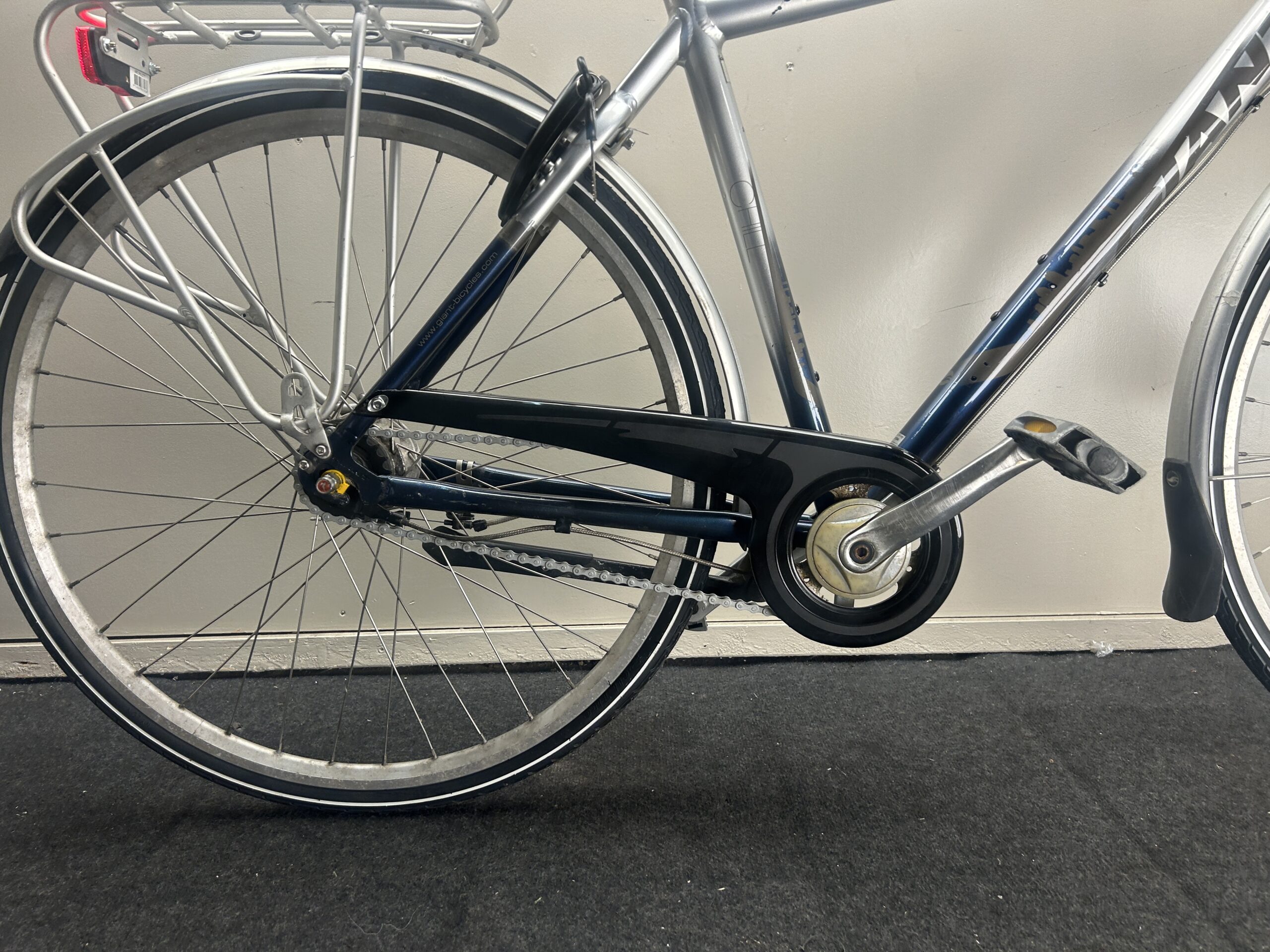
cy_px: 476
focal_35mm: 26
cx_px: 635
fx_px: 954
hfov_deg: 67.3
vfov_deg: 53.1
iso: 40
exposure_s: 1/100
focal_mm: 5.7
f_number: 1.5
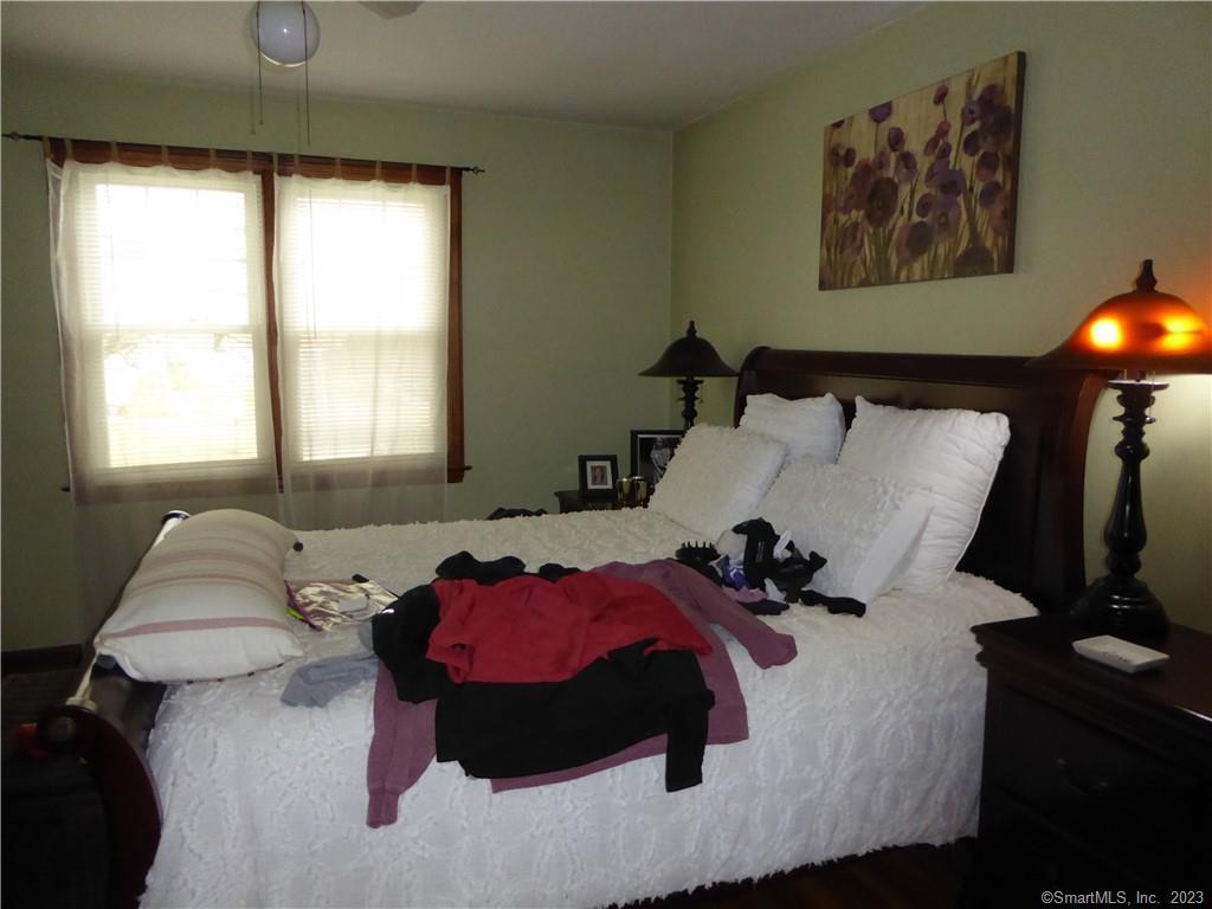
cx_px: 606
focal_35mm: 25
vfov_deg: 54.9
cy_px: 454
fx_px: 875
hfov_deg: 69.4
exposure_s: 1/60
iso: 800
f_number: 3.3
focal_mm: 4.3
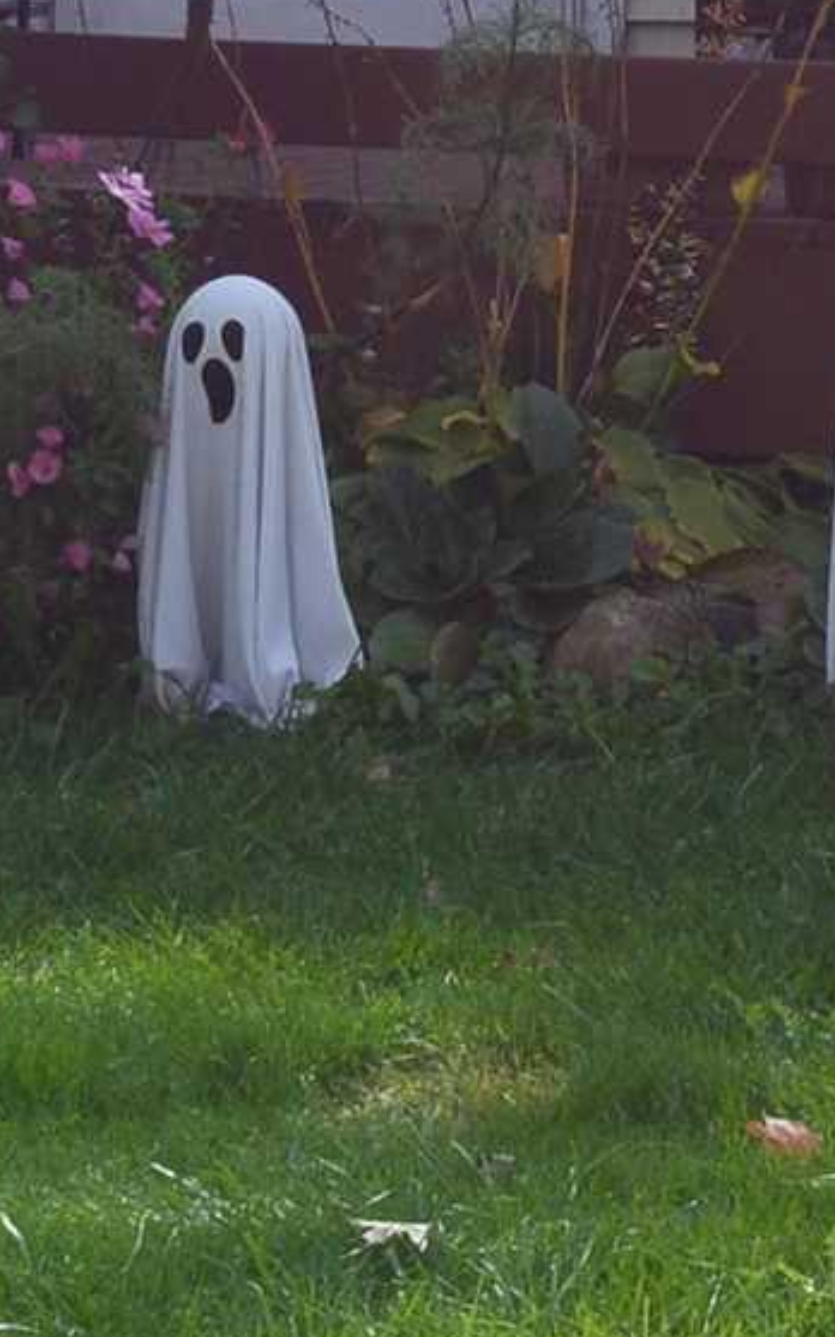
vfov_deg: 9.0
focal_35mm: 228
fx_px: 8297
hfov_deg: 5.7
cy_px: -491
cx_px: 1476
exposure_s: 1/400
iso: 200
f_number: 11
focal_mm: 27
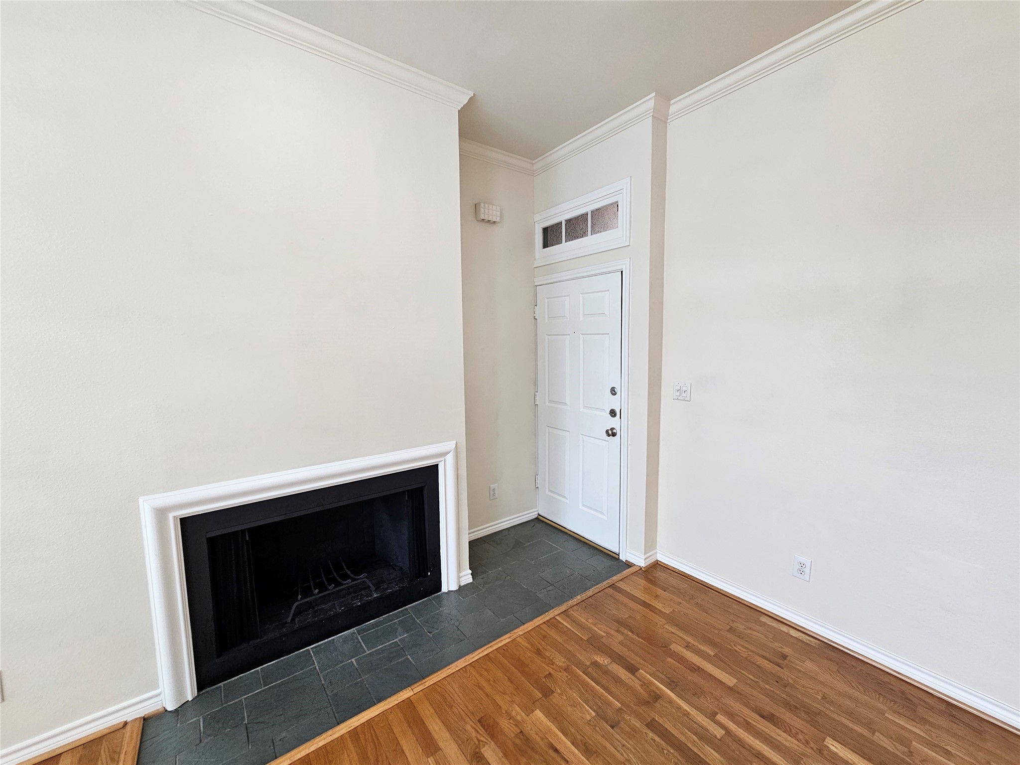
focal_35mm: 13
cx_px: 510
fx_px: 383
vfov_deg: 89.9
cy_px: 382
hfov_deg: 106.2
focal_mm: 2.2
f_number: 2.2
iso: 64
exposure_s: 1/60
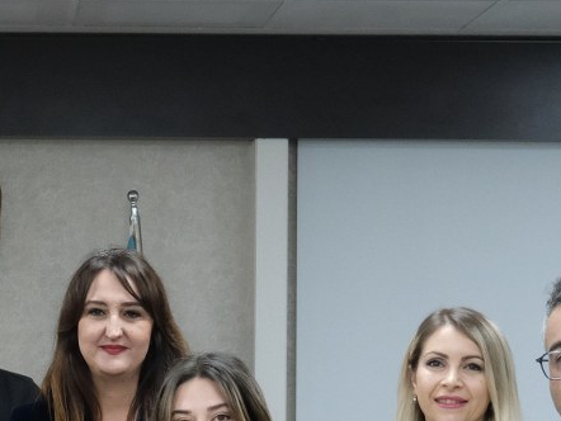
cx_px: -50
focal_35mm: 153
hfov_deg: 12.7
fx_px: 2481
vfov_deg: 9.6
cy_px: 428
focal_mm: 29.2
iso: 3200
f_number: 5.6
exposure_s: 1/150
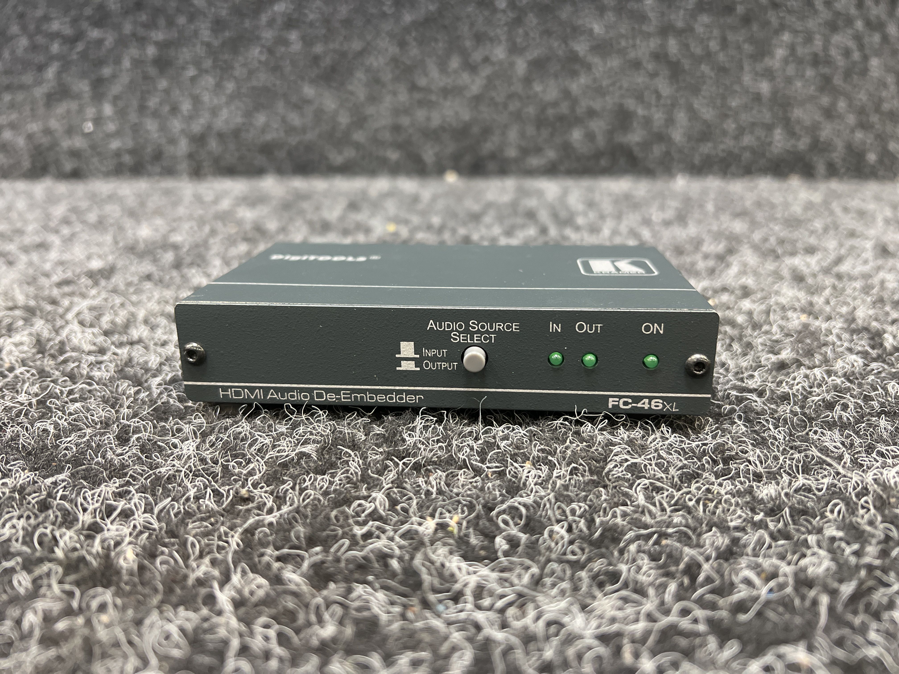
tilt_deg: -17.9
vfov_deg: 53.1
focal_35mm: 26
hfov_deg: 67.3
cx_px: 450
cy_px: 337
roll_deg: +0.3
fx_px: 675
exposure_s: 1/60
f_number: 1.5
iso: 250
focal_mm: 5.7
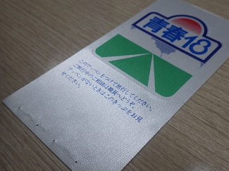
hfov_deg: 52.4
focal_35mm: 35
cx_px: 133
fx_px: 231
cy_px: 102
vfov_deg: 40.5
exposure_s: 1/100
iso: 125
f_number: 2.8
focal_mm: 4.5
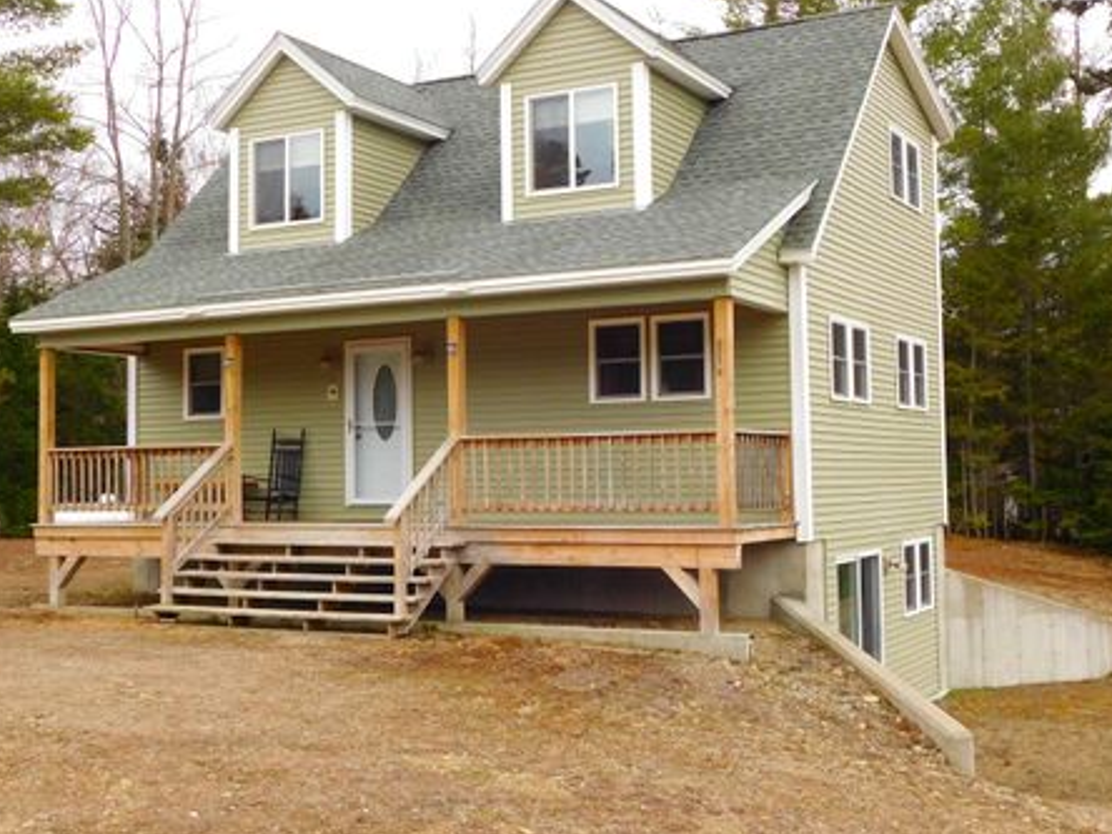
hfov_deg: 42.1
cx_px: 546
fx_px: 1446
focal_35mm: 45
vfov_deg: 32.2
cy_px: 397
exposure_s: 1/320
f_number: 3.6
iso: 125
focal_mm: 7.1
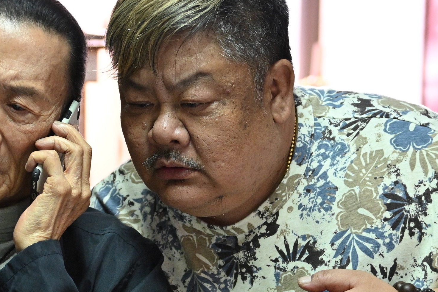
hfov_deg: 16.3
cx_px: 188
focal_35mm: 126
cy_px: 200
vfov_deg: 10.9
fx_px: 1533
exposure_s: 1/100
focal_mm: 42
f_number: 3.5
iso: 2000
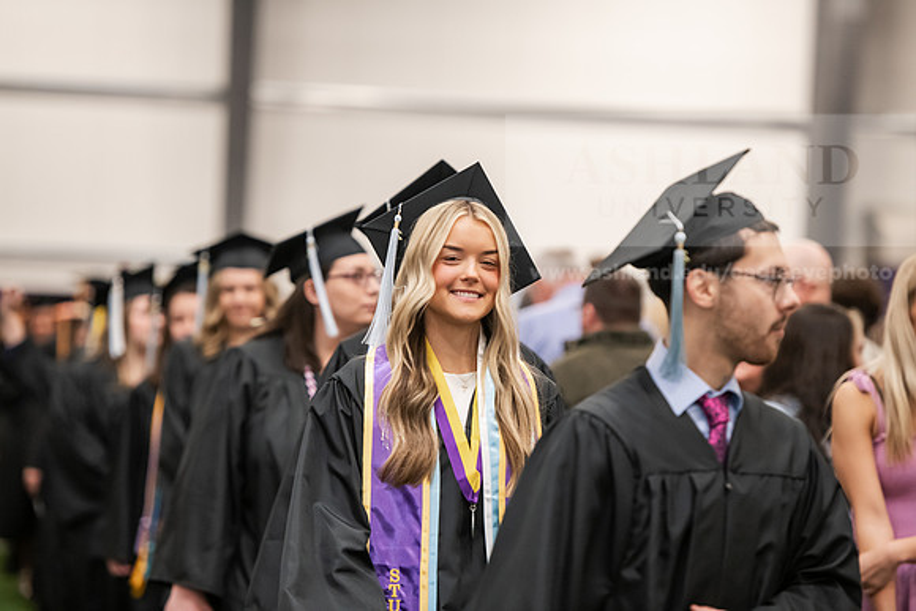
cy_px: 306
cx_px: 458
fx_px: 4072
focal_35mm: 160
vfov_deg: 8.6
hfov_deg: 12.8
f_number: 3.2
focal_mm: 160
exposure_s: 1/200
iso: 2500
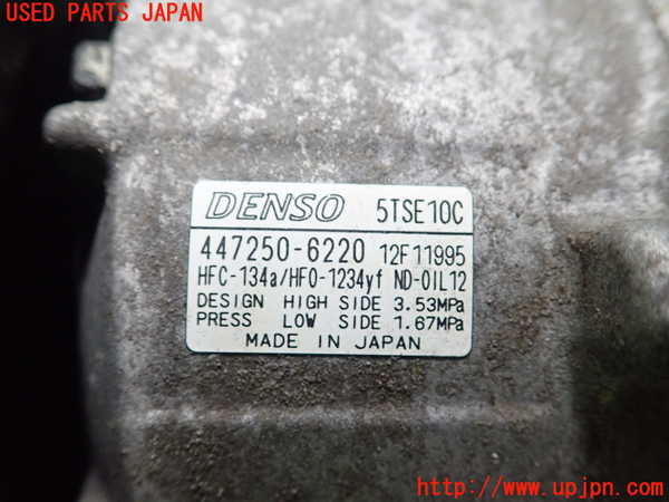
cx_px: 334
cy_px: 251
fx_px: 580
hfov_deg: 60.0
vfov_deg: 46.8
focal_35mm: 30
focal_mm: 5.5
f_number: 2.3
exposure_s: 1/125
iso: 640
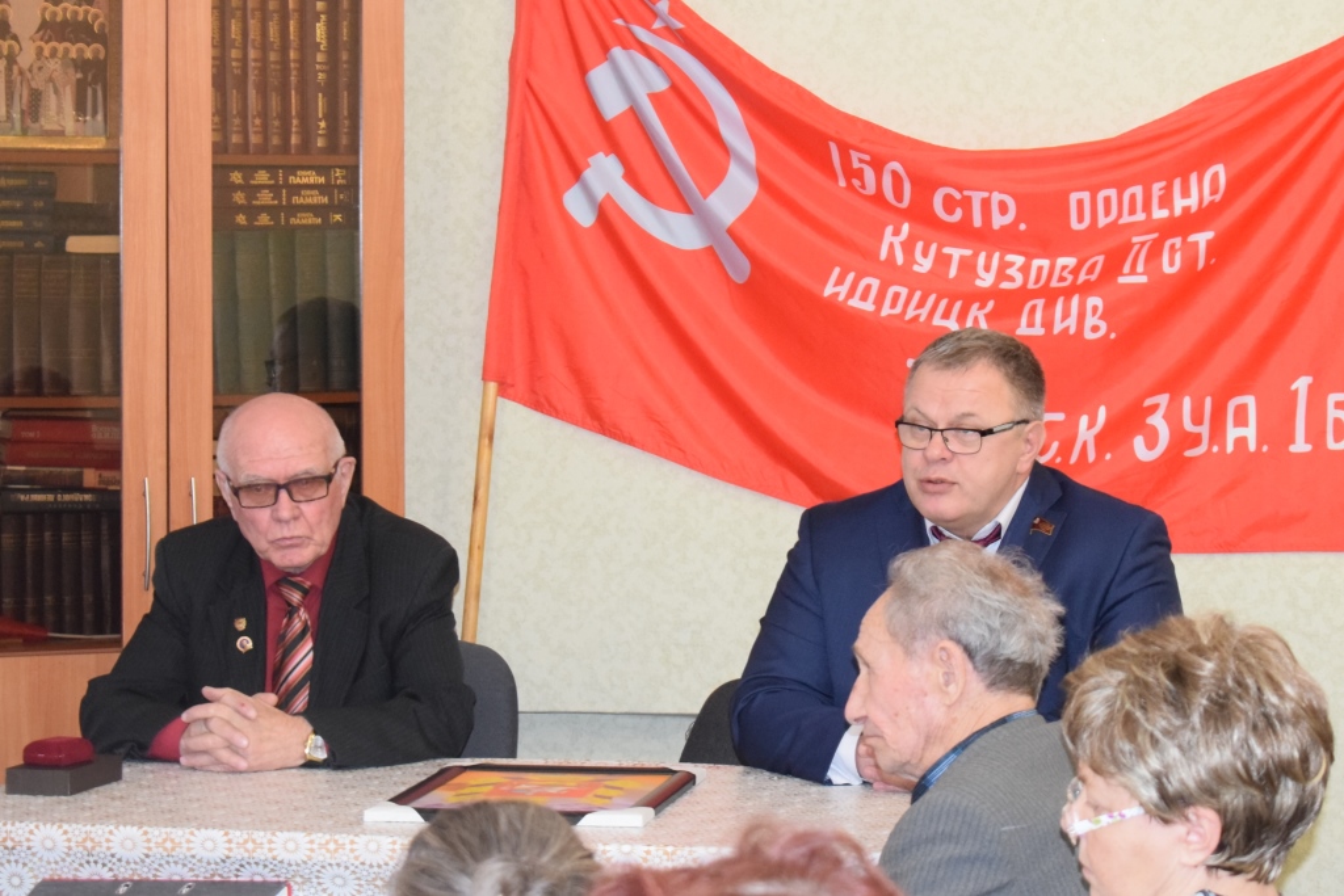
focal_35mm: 82
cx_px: 672
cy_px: 448
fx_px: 3080
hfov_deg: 24.6
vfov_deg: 16.6
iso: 3200
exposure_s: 1/60
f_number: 5.6
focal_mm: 55
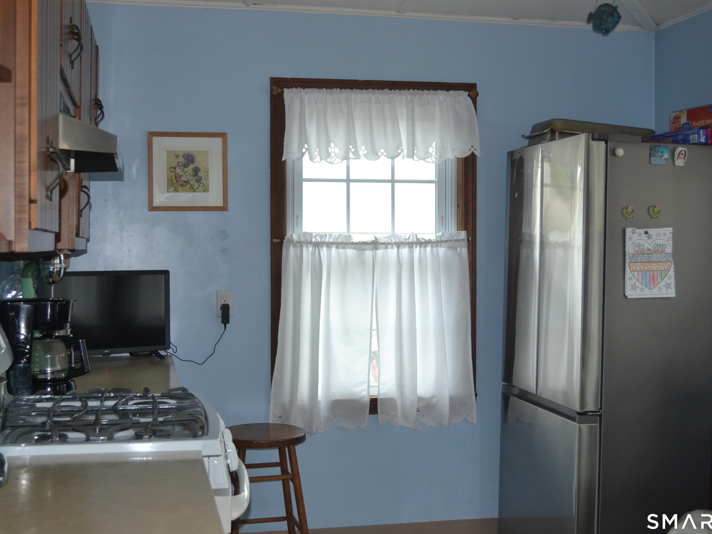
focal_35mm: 46
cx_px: 362
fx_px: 946
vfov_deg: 31.5
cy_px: 265
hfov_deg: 41.2
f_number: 4.5
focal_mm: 28
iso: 400
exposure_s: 1/80
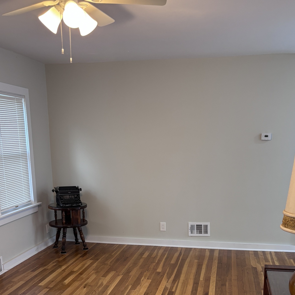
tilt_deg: -13.4
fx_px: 366
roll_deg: -1.3
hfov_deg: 43.8
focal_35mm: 38
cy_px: 220
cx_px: 166
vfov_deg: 42.6
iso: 125
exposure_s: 1/60
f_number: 1.6
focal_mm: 5.96
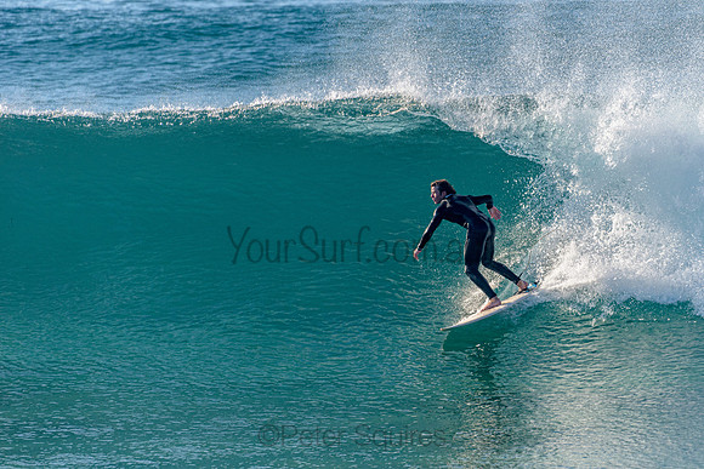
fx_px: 11946
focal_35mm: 611
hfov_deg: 3.4
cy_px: 233
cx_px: 430
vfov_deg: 2.3
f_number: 5.6
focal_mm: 500
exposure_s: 1/2000
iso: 320
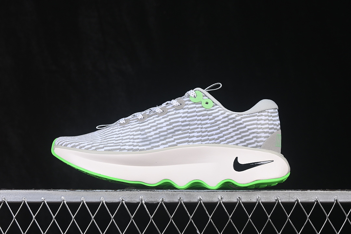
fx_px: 731
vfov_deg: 18.2
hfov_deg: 27.0
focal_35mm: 75
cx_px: 176
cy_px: 117
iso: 160
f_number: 8
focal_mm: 50
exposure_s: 1/80
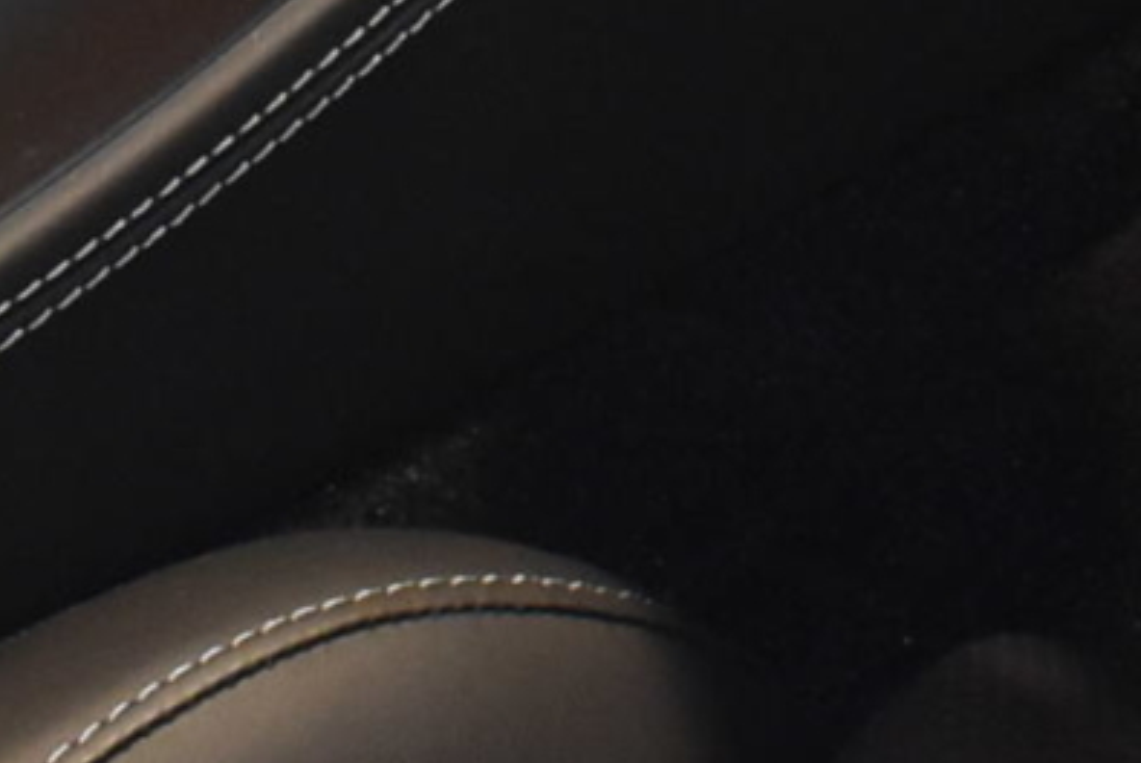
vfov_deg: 6.1
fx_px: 6787
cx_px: 2169
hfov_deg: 9.1
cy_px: -1253
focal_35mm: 214
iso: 1400
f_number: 8
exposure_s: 1/60
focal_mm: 22
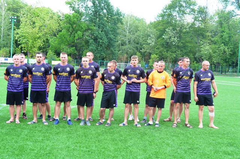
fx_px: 310
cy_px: 80
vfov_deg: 28.9
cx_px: 120
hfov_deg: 42.4
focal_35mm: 46
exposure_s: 1/60
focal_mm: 31
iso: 250
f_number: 8
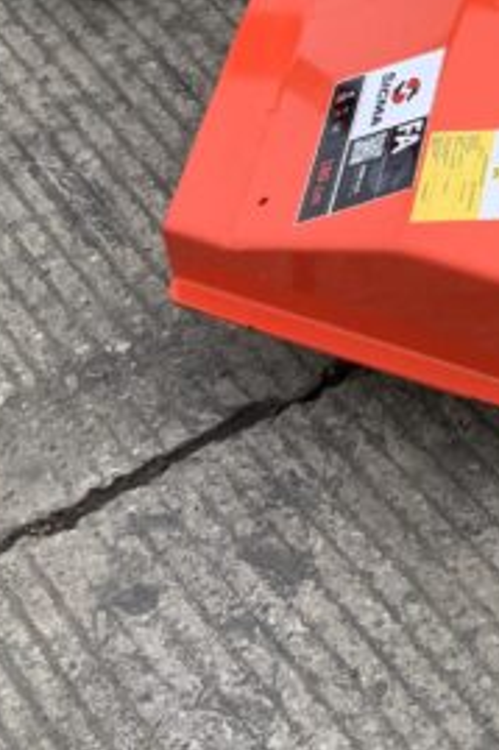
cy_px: -226
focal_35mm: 115
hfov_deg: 10.9
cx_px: 984
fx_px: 2394
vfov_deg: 16.8
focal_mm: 3
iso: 16
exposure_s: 1/1221
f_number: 1.8
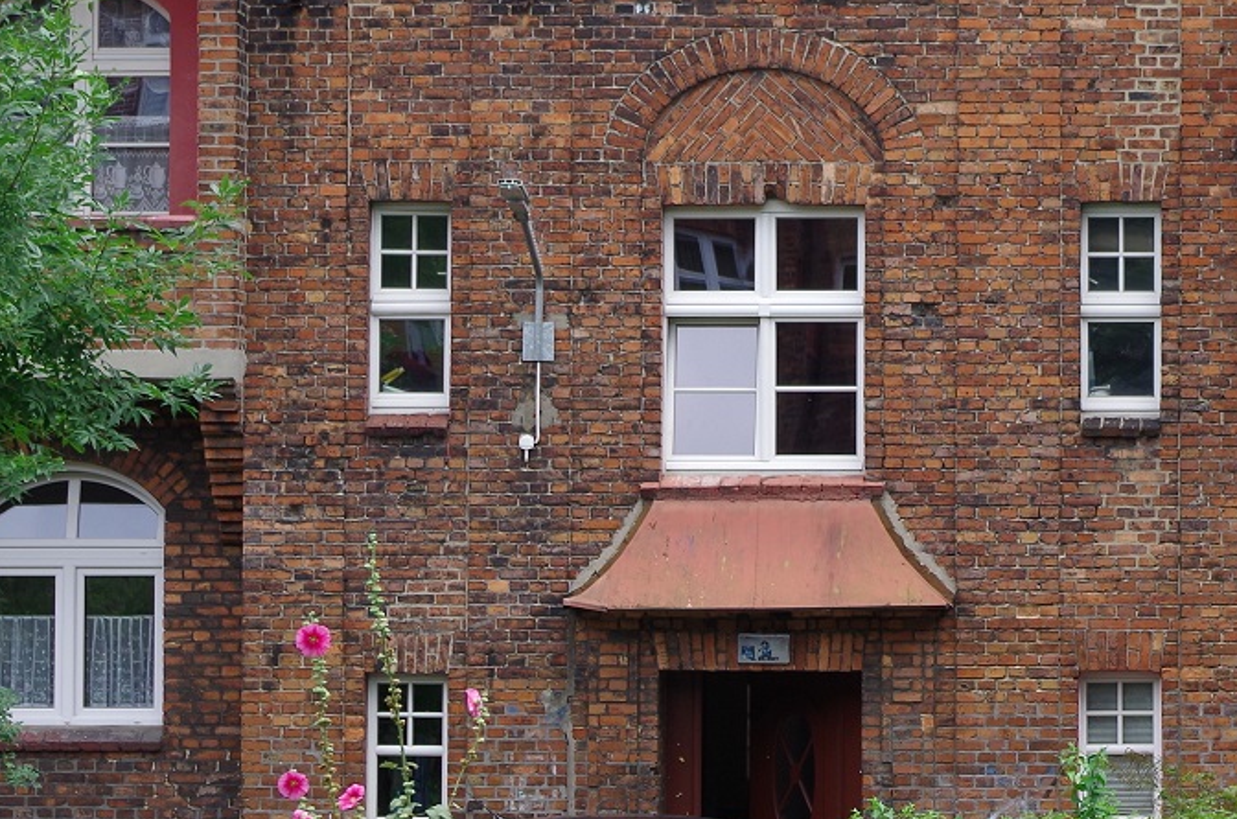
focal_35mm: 165
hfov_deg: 12.4
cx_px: 1107
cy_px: 350
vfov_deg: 8.3
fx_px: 5657
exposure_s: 1/200
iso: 200
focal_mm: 50
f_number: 6.3
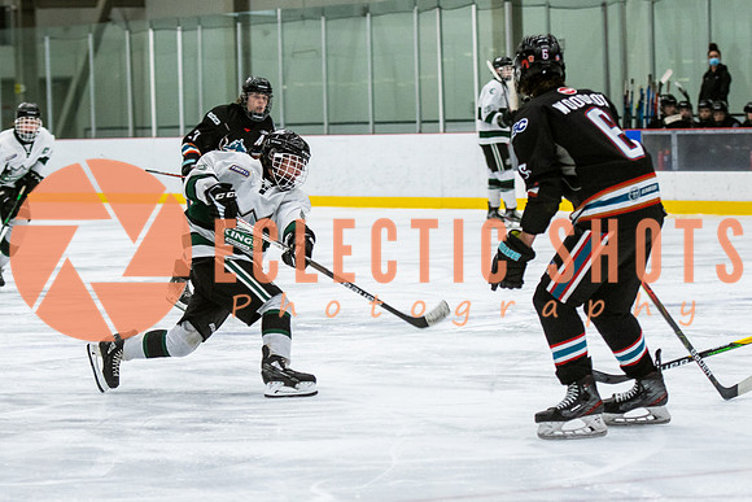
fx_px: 3502
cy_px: 237
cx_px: 295
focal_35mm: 168
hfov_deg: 12.2
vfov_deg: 8.2
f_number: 2.8
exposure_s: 1/640
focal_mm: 90
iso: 1400
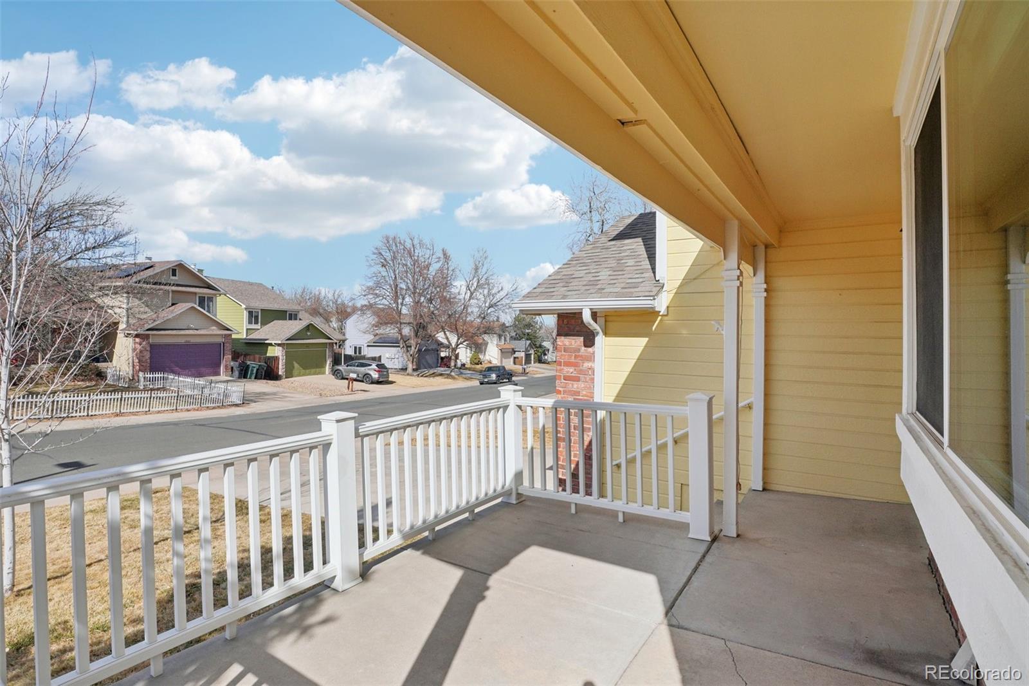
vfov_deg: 72.0
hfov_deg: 95.0
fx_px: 471
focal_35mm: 16
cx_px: 514
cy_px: 343
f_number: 8
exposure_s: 1/750
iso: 100
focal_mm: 11
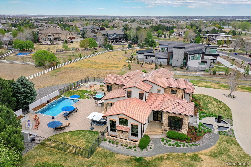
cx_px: 126
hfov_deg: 65.5
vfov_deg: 46.4
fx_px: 195
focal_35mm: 28
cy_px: 84
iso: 100
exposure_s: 1/200
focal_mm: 10.26
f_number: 5
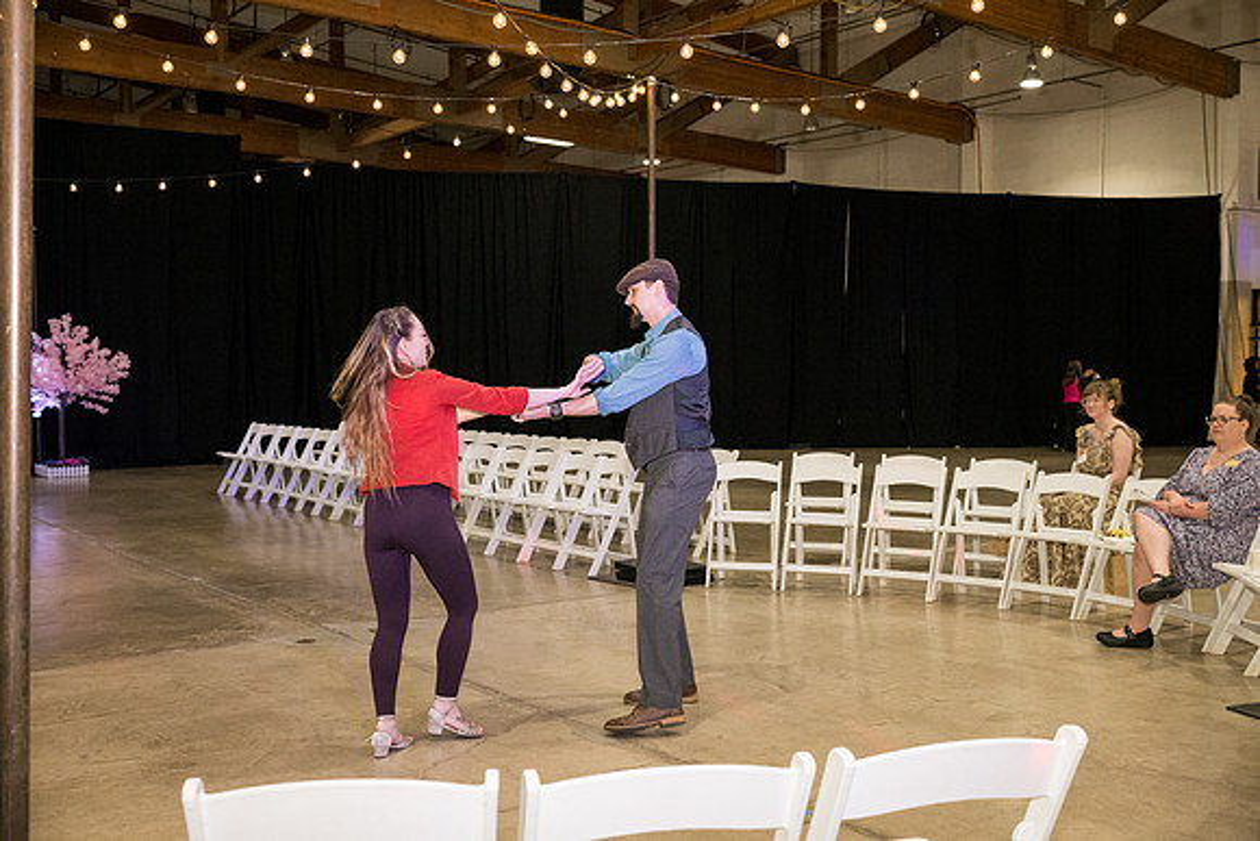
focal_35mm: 35
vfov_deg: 37.9
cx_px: 630
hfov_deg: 54.4
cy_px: 420
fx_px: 1225
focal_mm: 35
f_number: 4
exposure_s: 1/400
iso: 3200
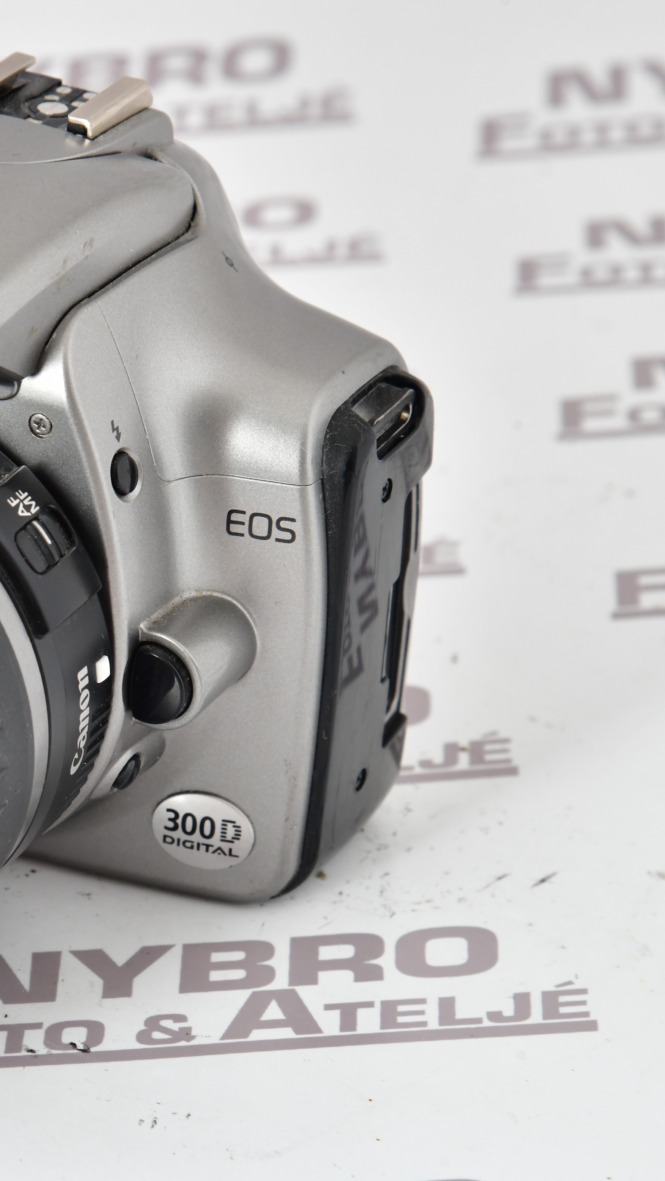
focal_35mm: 189
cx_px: -113
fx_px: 5925
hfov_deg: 6.4
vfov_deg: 11.4
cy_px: 590
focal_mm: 120
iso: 800
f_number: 11
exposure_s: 1/60
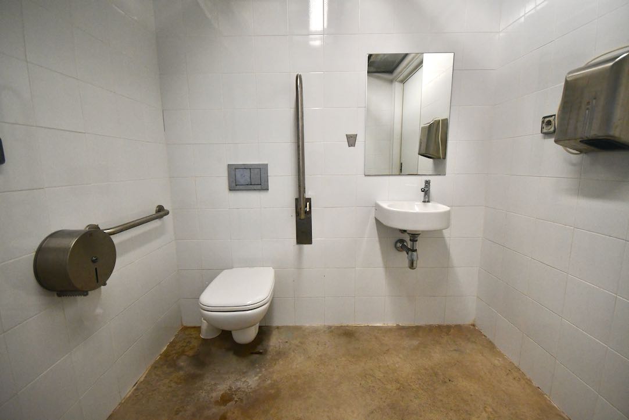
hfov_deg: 100.4
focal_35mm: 15
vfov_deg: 77.4
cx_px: 314
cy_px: 210
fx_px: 262
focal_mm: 10
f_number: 4
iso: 2500
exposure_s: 1/125
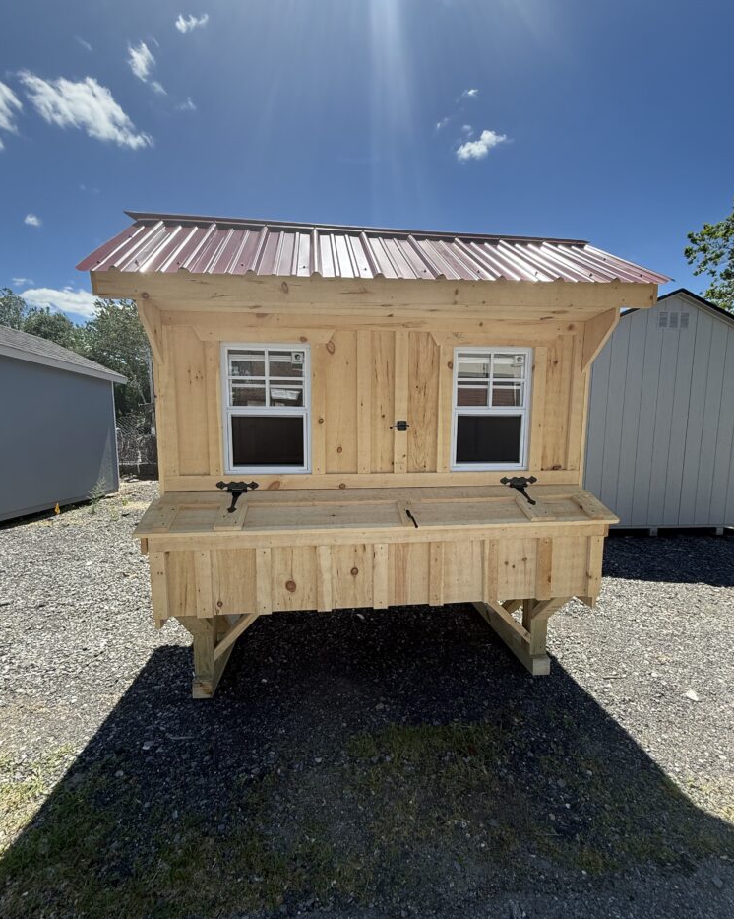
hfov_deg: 84.0
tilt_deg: -8.2
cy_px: 474
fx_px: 407
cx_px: 358
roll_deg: -0.1
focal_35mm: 15
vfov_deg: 96.8
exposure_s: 1/1399
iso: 64
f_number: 2.2
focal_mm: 2.22
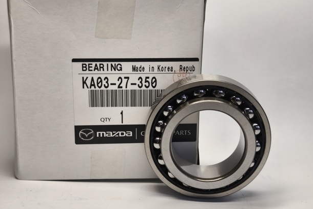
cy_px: 109
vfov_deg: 22.6
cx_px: 155
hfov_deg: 33.4
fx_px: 521
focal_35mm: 60
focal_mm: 6.18
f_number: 1.65
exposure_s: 1/100
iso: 160
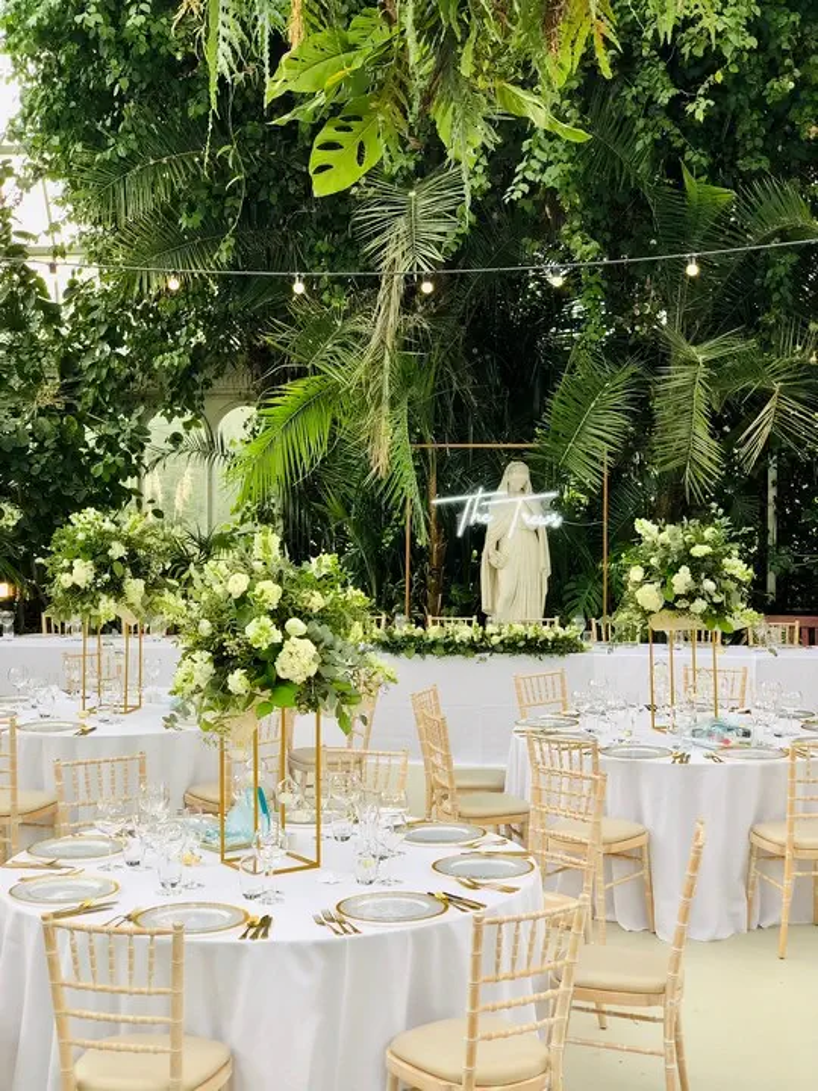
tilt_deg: -1.2
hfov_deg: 28.0
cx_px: 409
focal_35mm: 52
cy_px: 546
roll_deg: +0.5
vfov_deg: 36.8
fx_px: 1638
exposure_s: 1/100
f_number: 2.4
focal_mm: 6
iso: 25
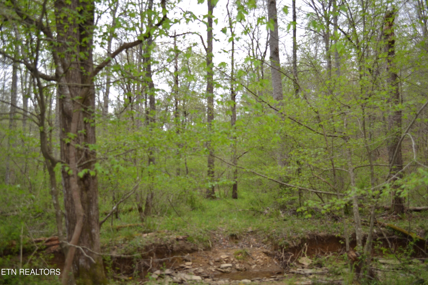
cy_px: 142
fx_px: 357
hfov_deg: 61.9
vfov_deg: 43.6
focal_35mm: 30
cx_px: 214
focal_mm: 20
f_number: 3.8
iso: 100
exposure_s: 1/200
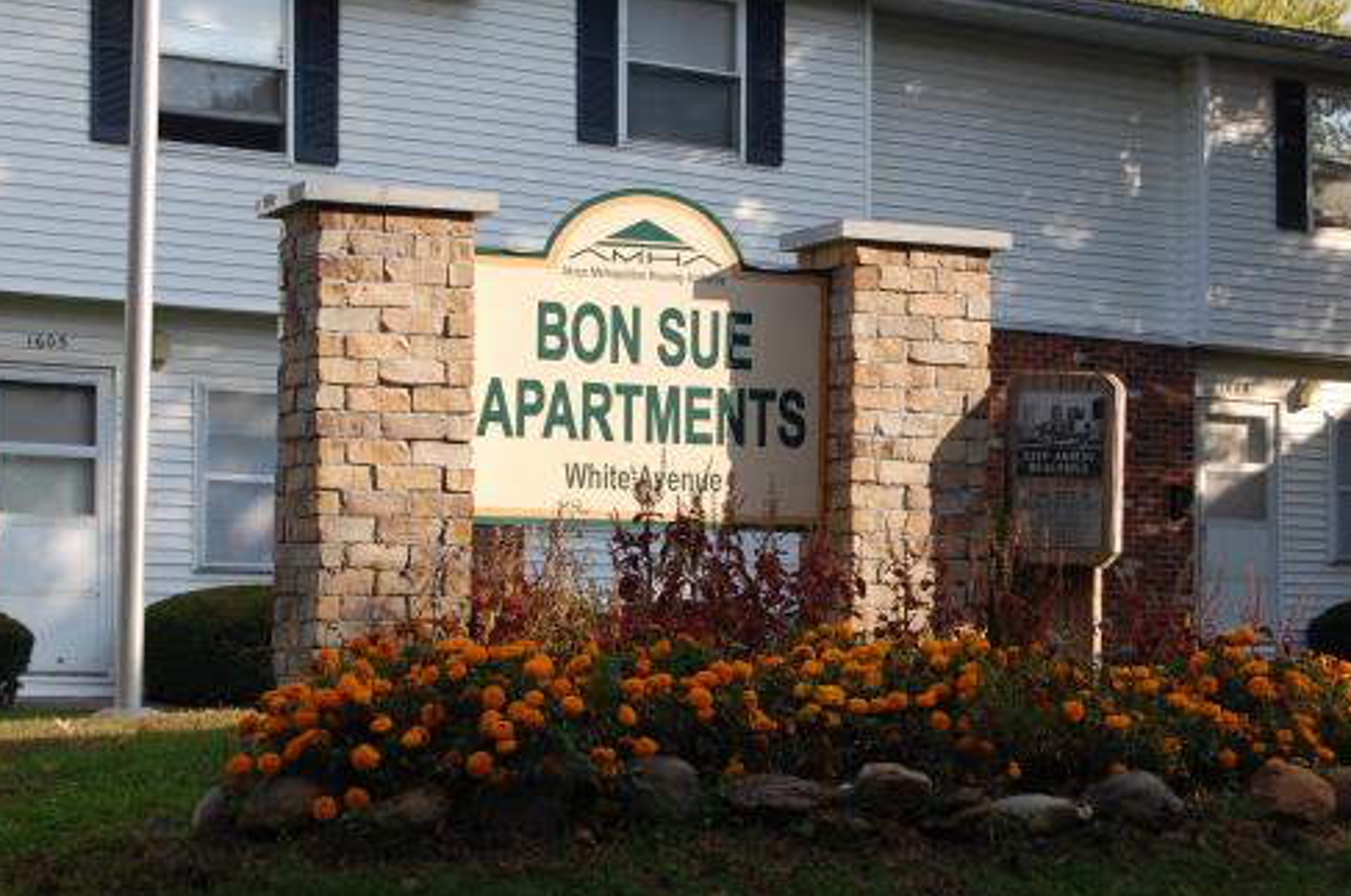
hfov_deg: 21.3
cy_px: 483
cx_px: 799
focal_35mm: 96
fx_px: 3597
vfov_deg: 14.2
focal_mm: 52
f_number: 8
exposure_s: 1/250
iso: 200
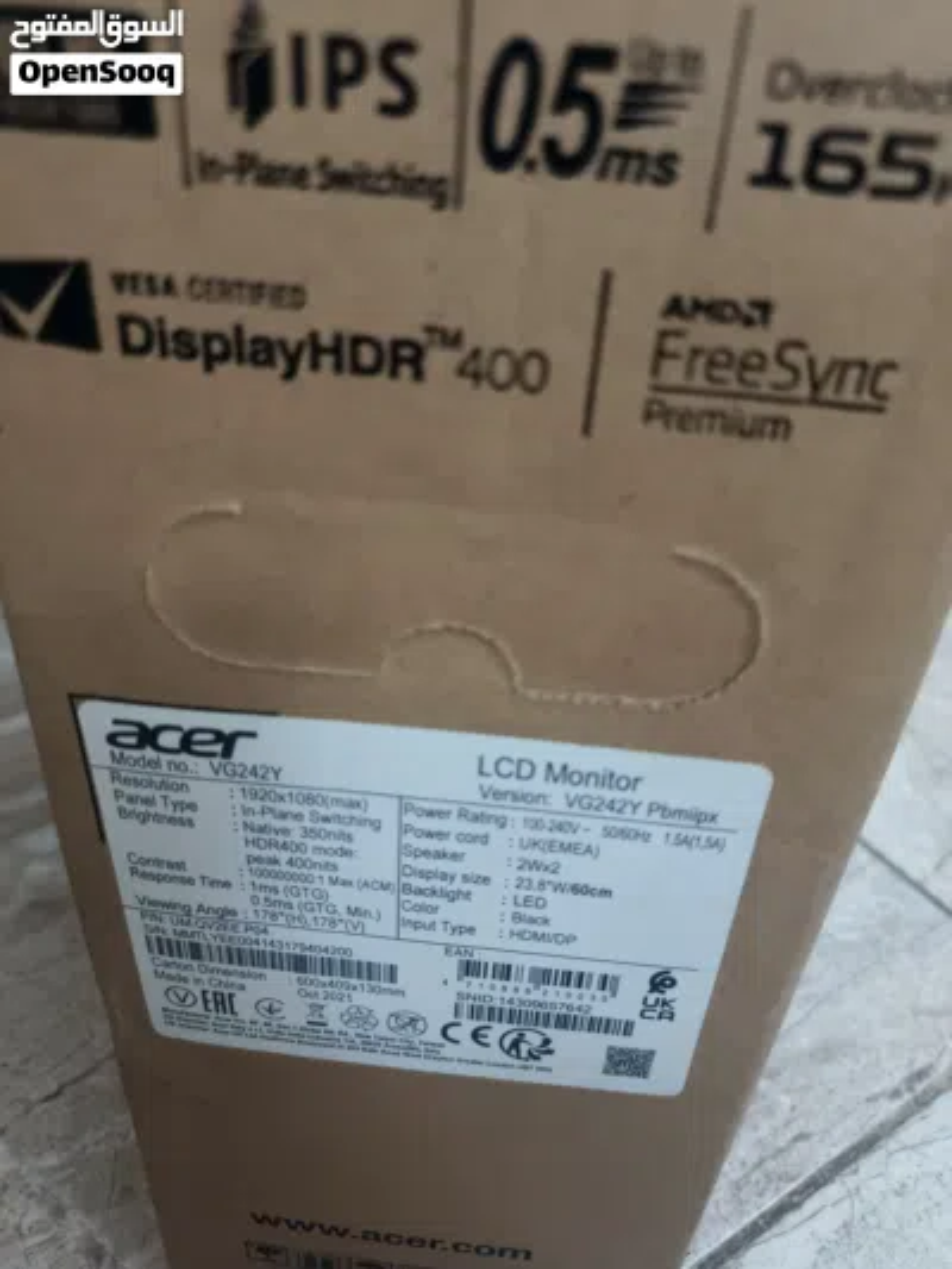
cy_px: 634
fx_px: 843
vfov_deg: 73.9
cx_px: 476
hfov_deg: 58.9
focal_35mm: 23
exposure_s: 1/33.3
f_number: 1.7
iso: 3625
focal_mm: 5.25
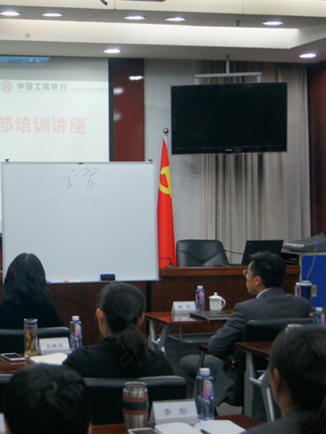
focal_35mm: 69
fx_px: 866
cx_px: -17
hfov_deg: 20.5
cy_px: 227
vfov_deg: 28.2
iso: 800
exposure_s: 1/50
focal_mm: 30
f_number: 4.5
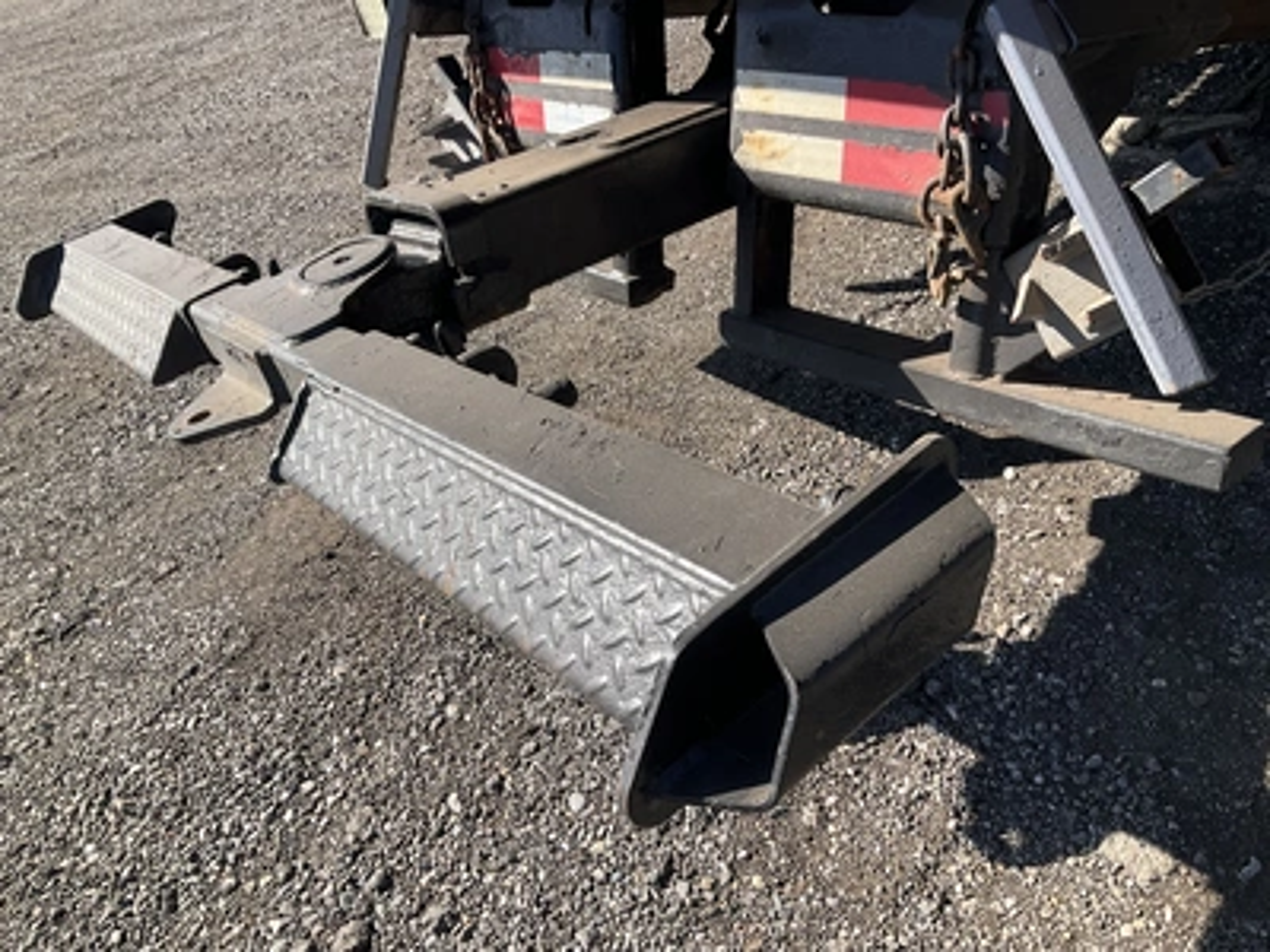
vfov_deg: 48.2
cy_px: 476
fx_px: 1064
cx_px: 635
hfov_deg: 61.7
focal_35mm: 29
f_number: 1.8
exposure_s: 1/962
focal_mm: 3
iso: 25
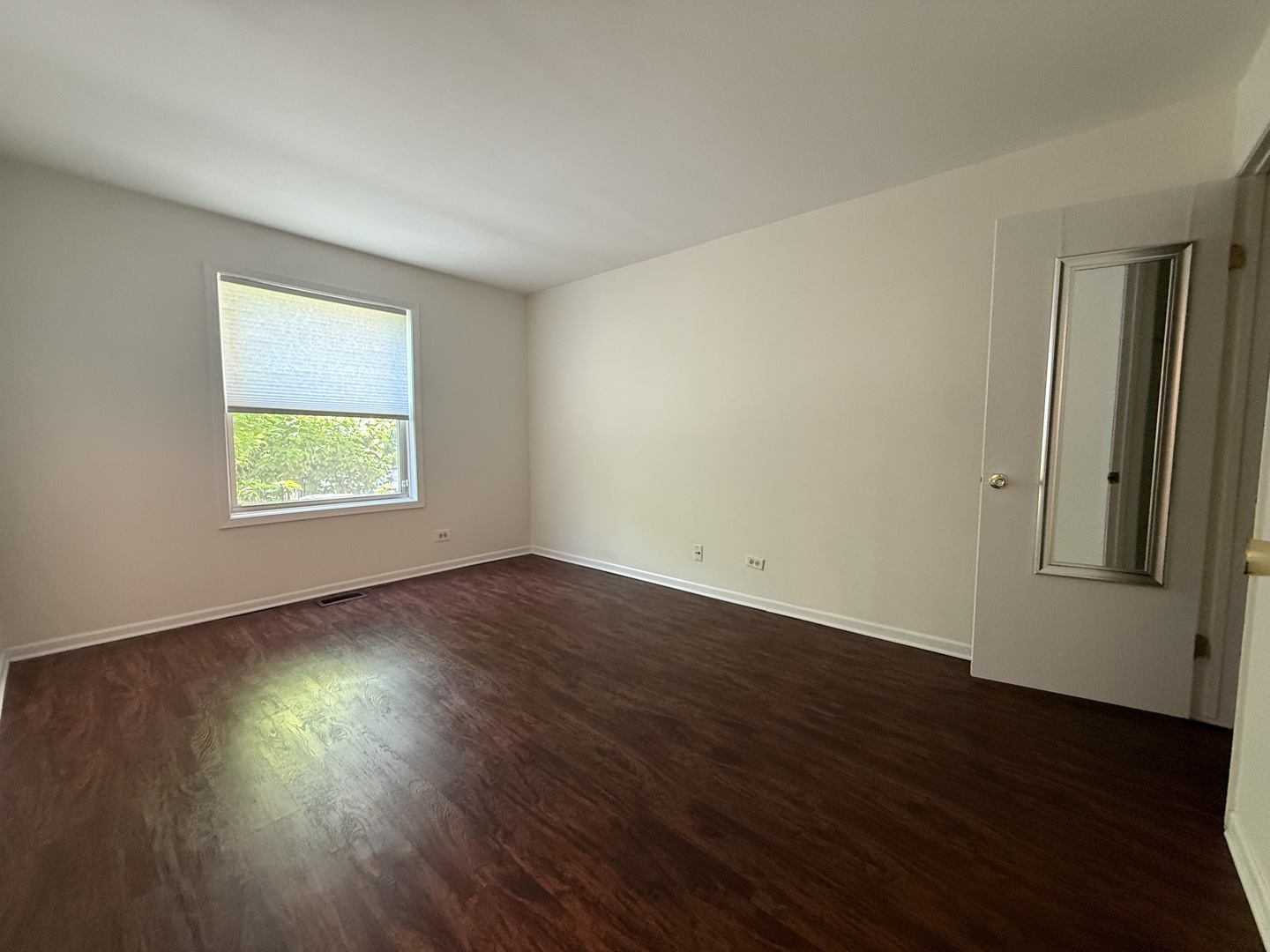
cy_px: 476
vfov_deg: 85.7
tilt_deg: -2.6
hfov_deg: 102.1
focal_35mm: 14
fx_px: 514
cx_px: 635
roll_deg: -1.1
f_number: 2.2
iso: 400
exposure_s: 1/60
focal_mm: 2.22
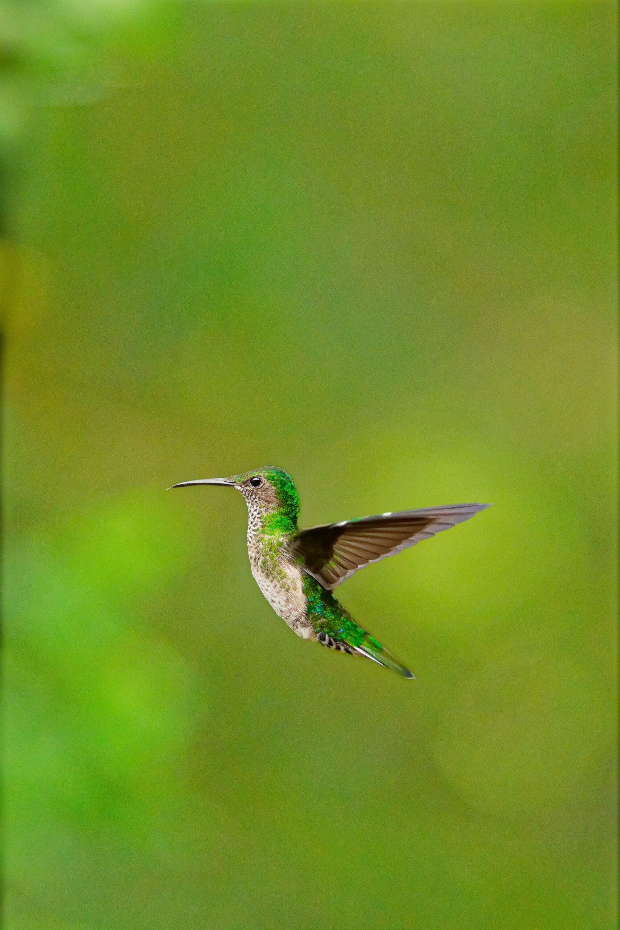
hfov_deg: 2.3
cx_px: 310
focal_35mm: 600
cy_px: 465
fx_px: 15497
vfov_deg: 3.4
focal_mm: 400
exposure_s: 1/2000
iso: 3200
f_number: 6.3
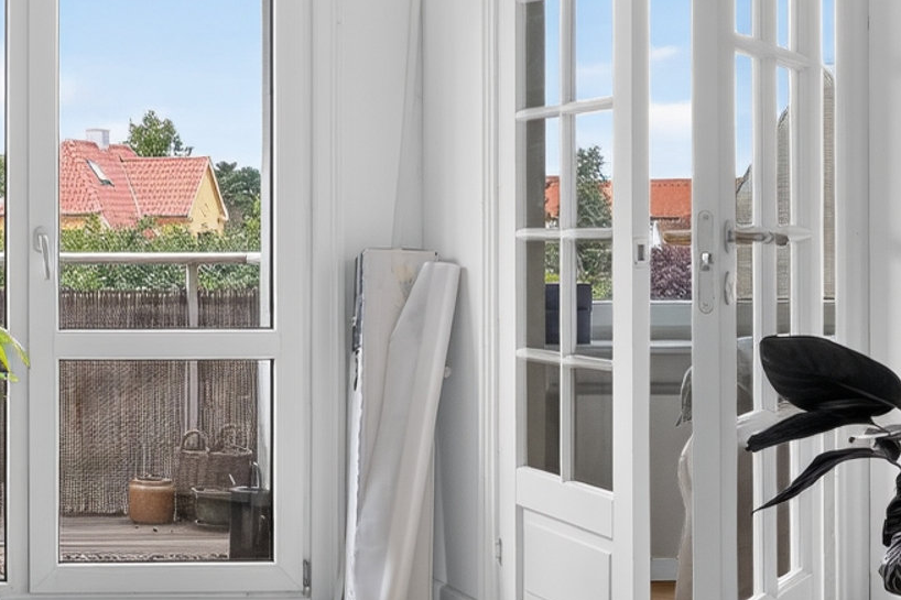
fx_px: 1802
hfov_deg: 25.4
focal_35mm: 72
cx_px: -164
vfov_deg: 18.9
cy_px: 250
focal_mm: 23
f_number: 8
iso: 400
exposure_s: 1/15
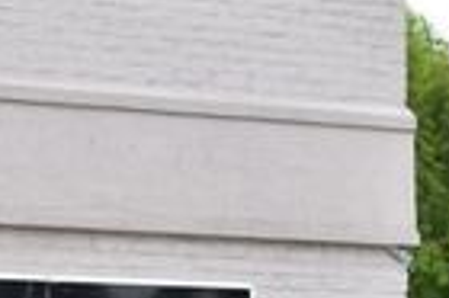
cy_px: 596
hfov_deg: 7.5
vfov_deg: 4.9
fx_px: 3426
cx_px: 449
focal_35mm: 275
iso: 400
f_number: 9
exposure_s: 1/160
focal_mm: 40
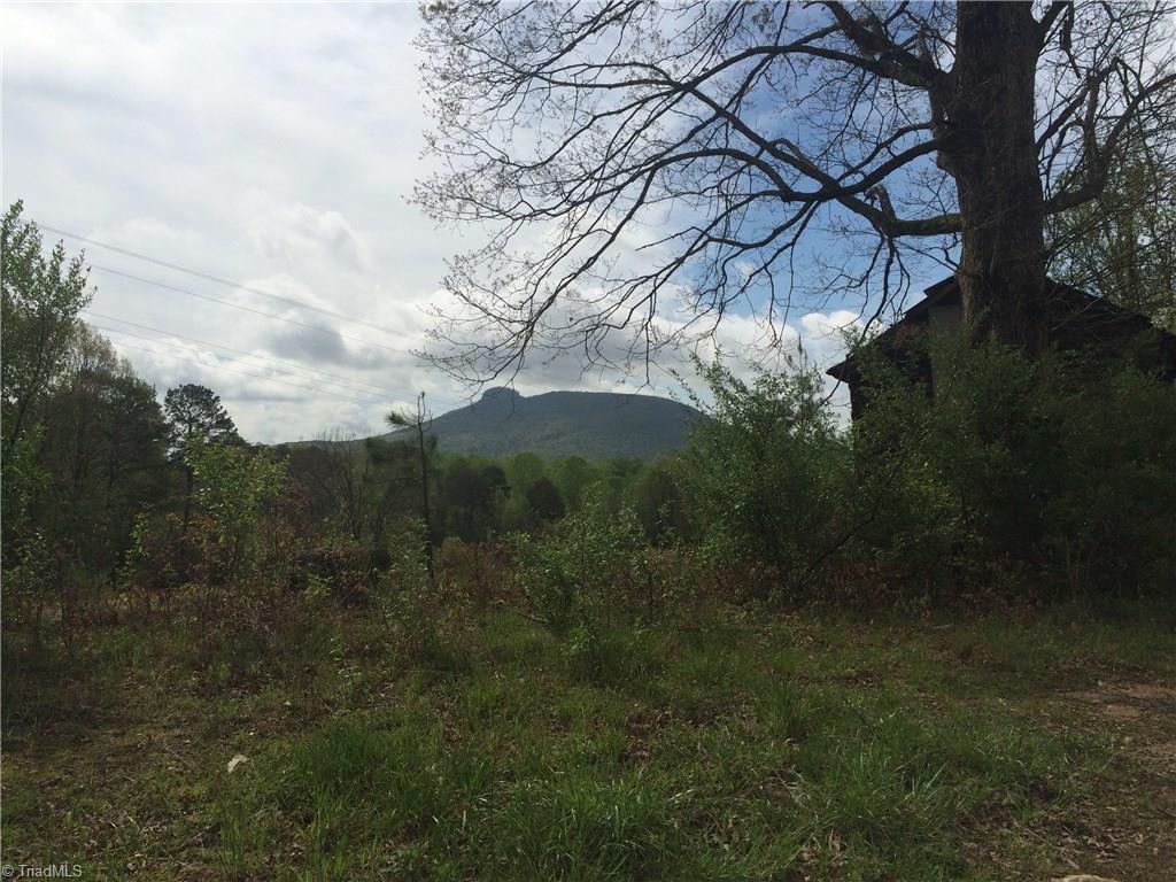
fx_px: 985
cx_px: 588
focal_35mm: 29
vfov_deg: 48.2
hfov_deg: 61.7
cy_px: 441
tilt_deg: +1.2
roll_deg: +1.5
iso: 40
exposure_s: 1/6849
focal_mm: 4.15
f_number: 2.2
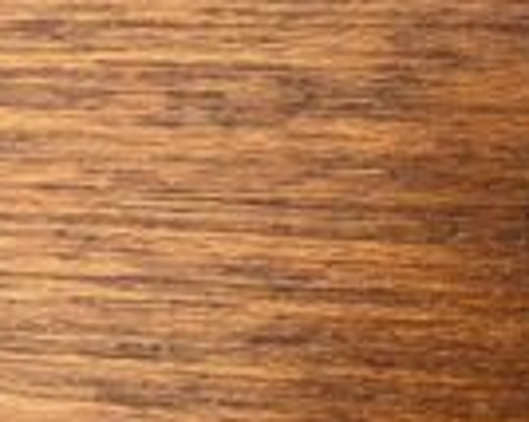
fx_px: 1486
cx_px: 876
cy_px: 164
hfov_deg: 17.4
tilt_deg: -88.0
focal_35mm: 95
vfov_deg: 16.2
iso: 160
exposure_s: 1/60
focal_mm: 5.1
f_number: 1.6
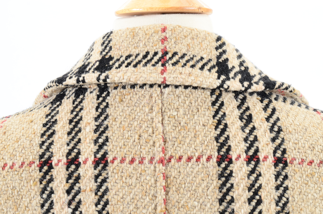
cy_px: 107
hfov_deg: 24.7
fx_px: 739
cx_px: 162
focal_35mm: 82
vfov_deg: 16.5
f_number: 10
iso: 320
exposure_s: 1/60
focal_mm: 55
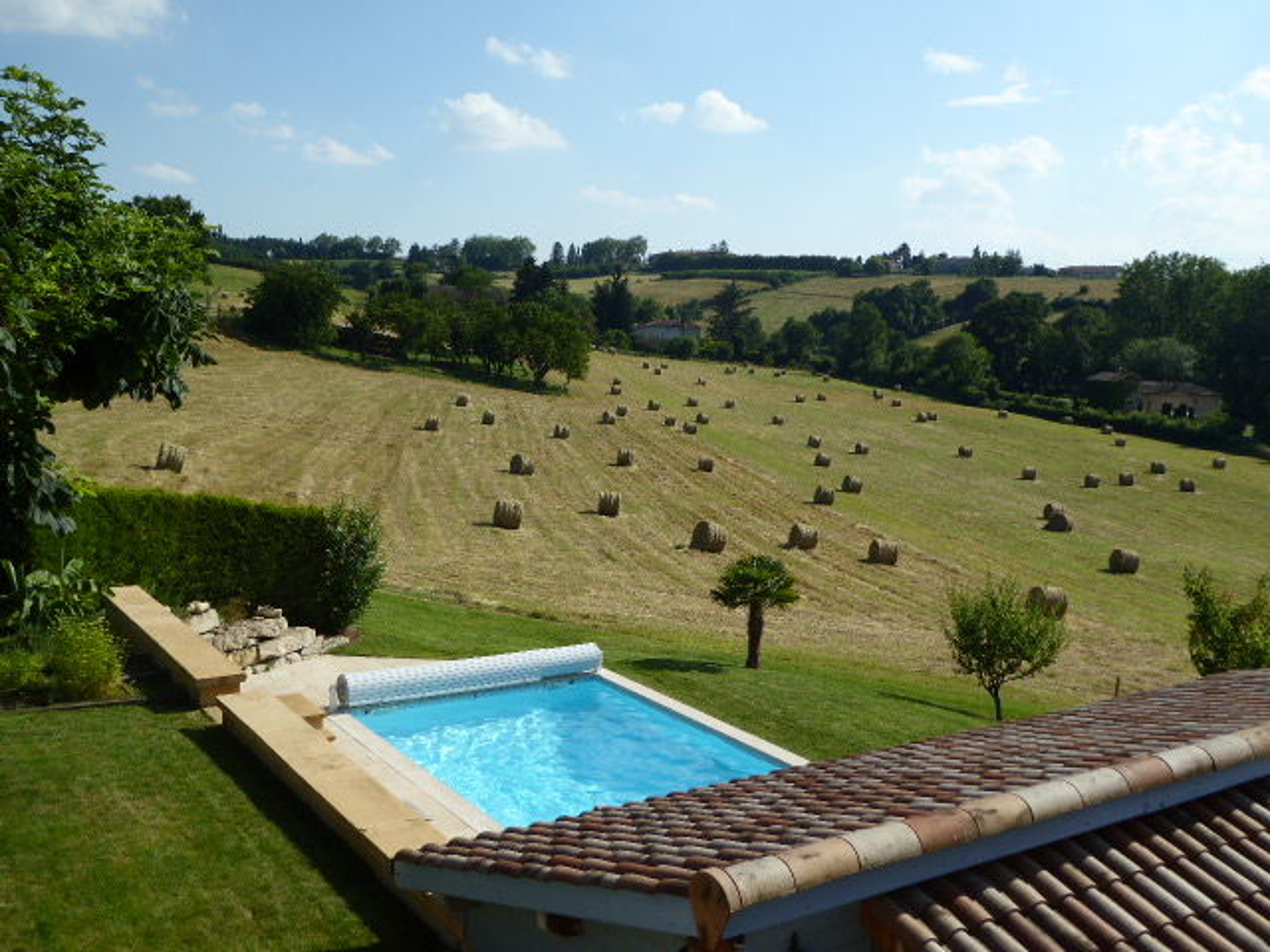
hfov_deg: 51.4
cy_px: 476
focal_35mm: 36
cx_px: 635
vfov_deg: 39.7
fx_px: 1321
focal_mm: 6.3
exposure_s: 1/1000
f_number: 3.7
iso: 100
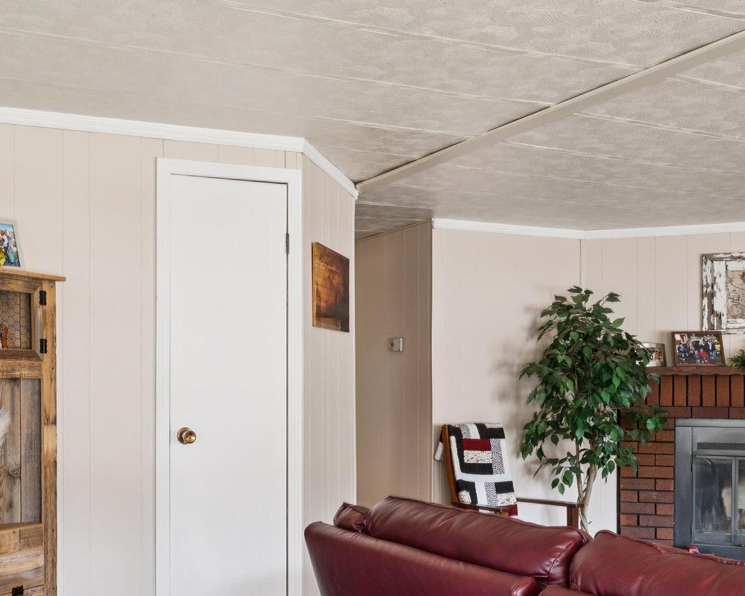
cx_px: 193
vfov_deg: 35.9
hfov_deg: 43.3
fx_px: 909
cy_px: 404
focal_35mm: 41
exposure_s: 1/5
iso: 400
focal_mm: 18.1
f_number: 13
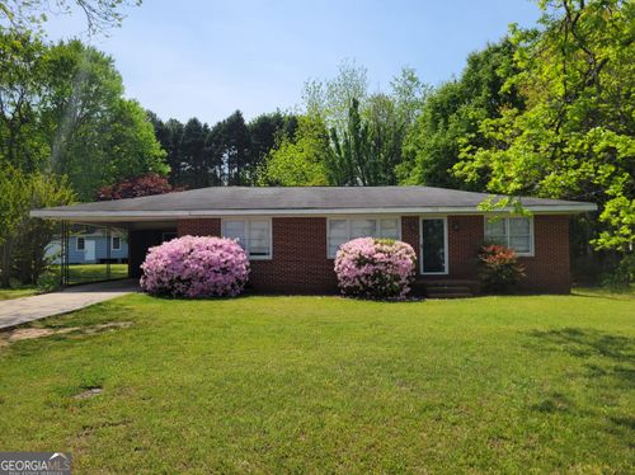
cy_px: 238
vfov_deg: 53.0
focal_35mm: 26
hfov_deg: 67.4
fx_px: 476
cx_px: 318
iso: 40
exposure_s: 1/3333
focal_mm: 5.4
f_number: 1.8
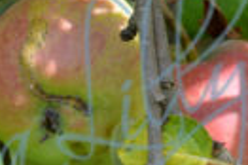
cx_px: 2
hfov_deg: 2.0
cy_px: 166
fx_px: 7087
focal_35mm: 1030
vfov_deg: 1.3
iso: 400
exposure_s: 1/100
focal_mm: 200
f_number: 11
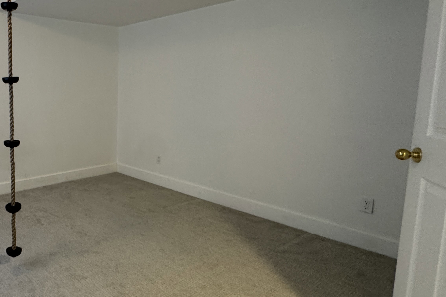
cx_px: 56
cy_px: 125
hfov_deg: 60.3
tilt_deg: -7.3
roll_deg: +0.1
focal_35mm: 26
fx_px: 322
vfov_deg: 49.4
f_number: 2.2
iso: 500
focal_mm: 2.22
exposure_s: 1/60
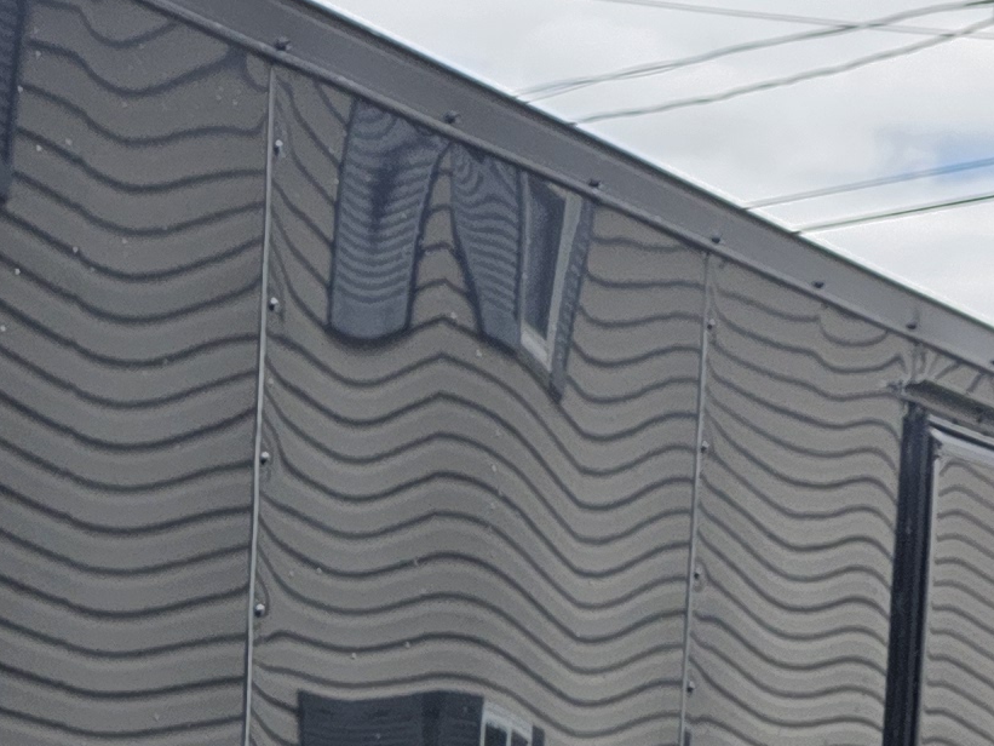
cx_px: -763
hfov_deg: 15.3
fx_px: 3217
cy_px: 1245
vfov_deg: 12.3
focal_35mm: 112
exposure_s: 1/3309
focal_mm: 6.3
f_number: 1.7
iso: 80
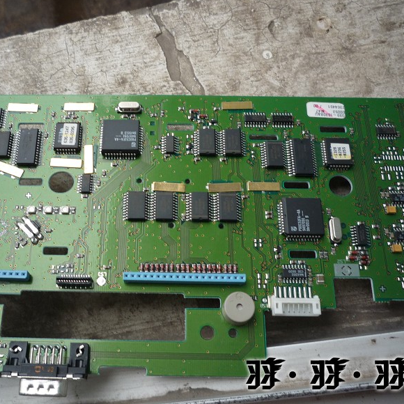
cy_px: 201
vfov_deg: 42.8
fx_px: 515
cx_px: 153
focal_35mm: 39
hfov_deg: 42.5
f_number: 3.3
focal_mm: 5.2
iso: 100
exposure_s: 1/80
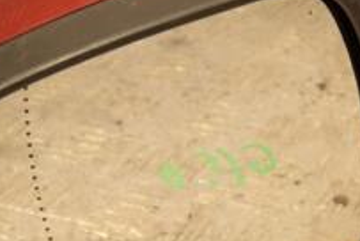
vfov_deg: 6.0
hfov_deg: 8.9
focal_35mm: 230
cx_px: 277
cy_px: 76
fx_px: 2303
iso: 800
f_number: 6.3
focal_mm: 52
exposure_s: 1/160
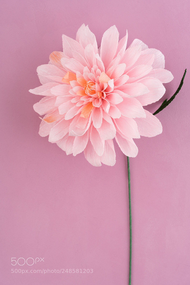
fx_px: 712
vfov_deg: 22.6
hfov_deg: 15.2
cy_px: 142
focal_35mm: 90
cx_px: 95
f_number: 8
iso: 100
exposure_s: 1/125
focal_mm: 90
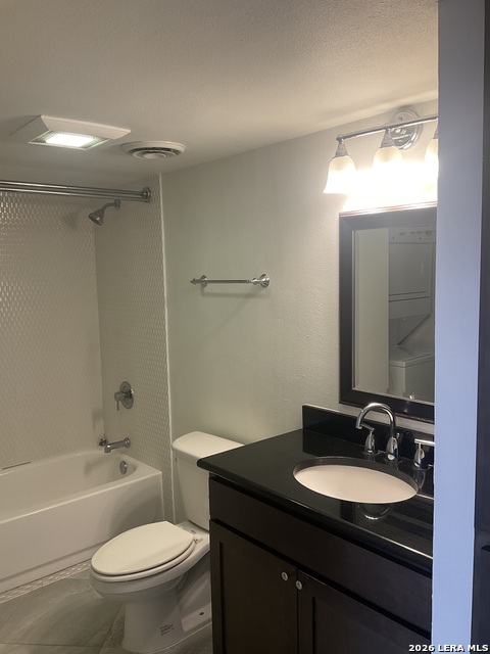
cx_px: 245
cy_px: 327
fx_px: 547
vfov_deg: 61.7
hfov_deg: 48.2
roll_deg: +1.4
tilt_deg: -4.5
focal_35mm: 29
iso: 50
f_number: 1.8
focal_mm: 3
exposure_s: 1/60
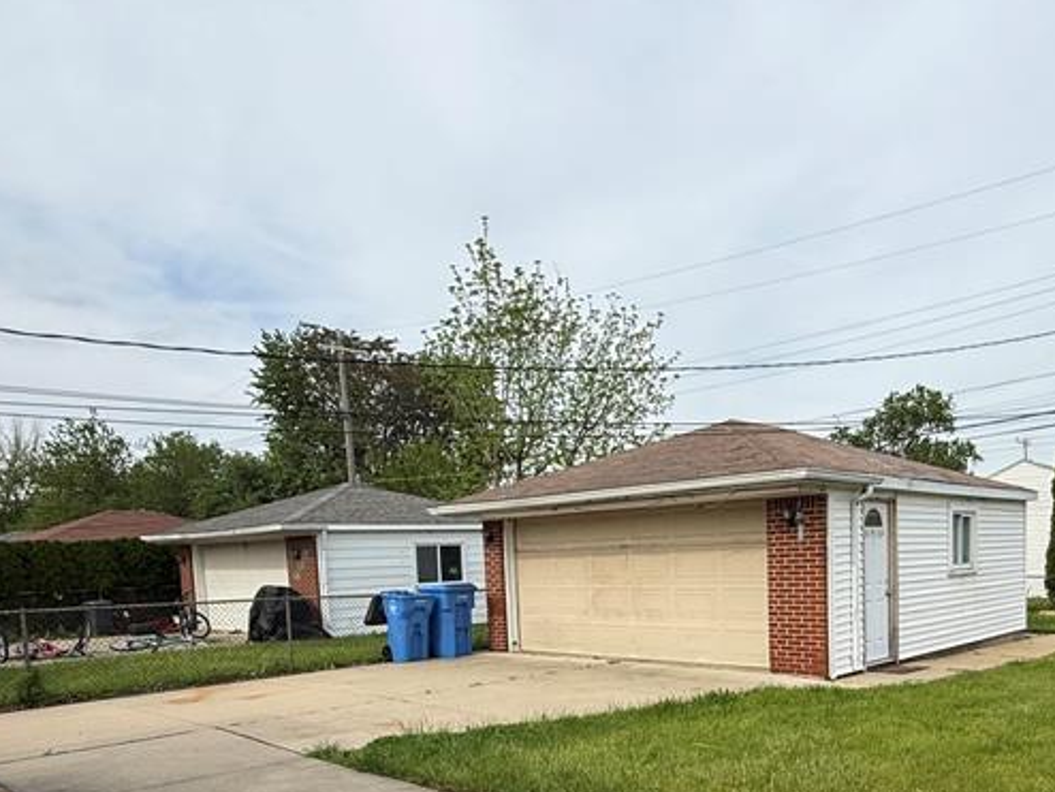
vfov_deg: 45.7
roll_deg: +1.8
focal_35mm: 29
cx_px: 660
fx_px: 884
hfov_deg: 60.8
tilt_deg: -5.1
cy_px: 636
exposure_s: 1/1656
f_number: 2.2
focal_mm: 2.22
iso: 50
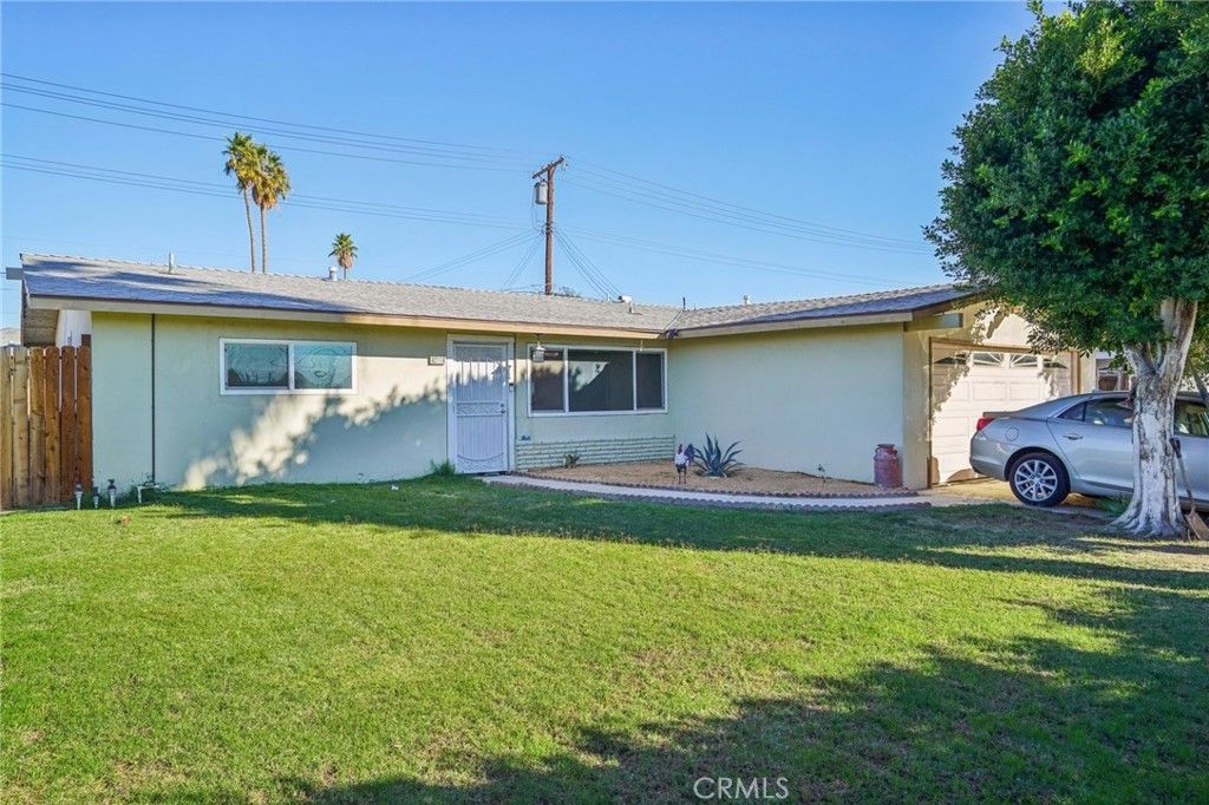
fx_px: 772
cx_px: 604
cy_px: 402
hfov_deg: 76.1
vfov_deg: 55.1
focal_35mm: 23
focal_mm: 23
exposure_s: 1/200
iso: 100
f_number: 8
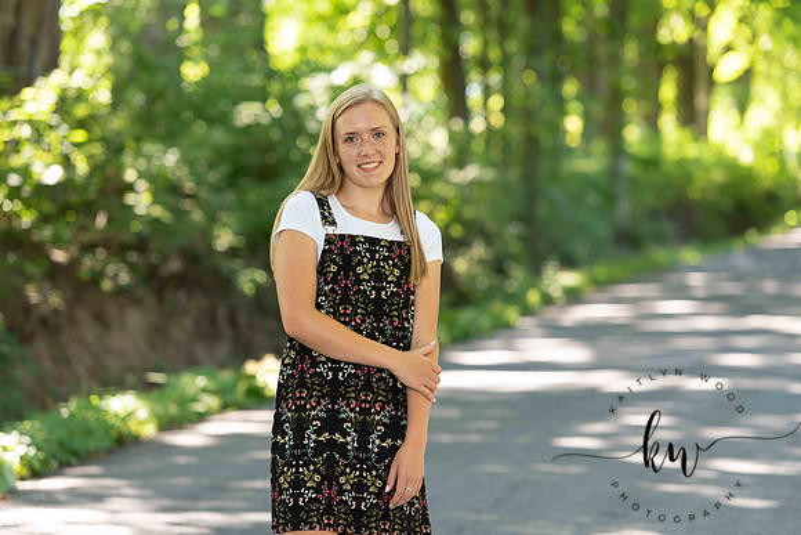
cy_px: 268
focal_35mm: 140
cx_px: 400
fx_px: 3116
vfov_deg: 9.8
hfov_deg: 14.7
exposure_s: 1/200
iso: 640
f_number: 3.5
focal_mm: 140
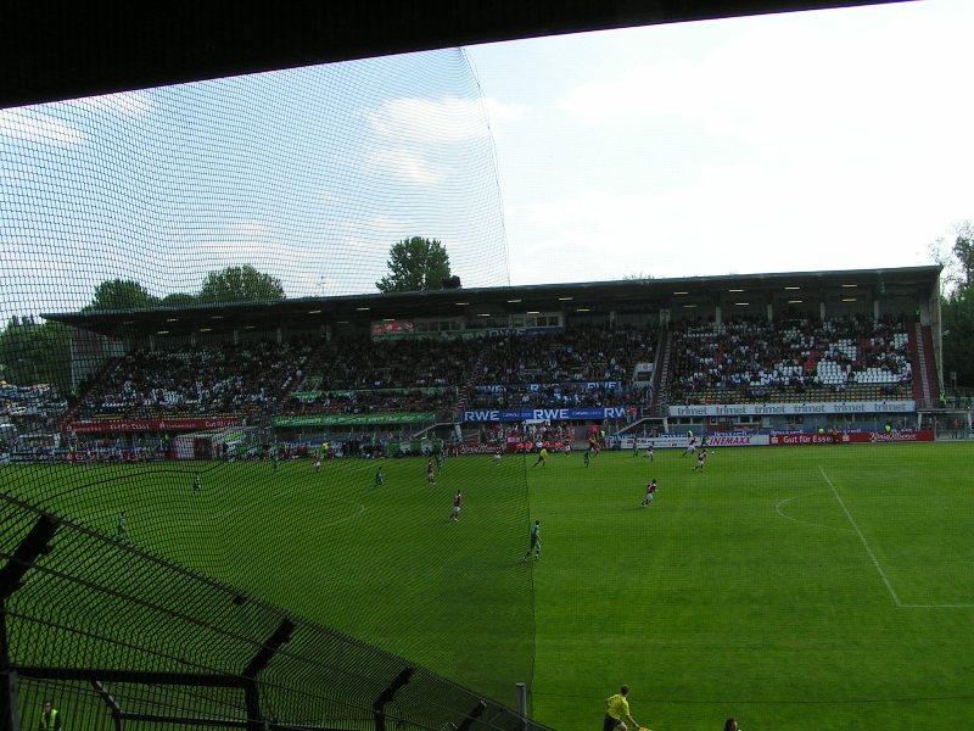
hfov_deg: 49.0
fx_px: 1069
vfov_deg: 37.7
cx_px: 487
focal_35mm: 38
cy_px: 366
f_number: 5.6
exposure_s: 1/250
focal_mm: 5.8
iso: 50
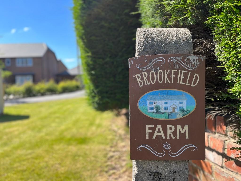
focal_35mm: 26
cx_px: 120
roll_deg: +1.5
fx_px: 181
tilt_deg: -2.5
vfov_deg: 53.1
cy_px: 90
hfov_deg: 67.3
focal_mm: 5.1
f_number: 1.6
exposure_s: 1/657
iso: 50
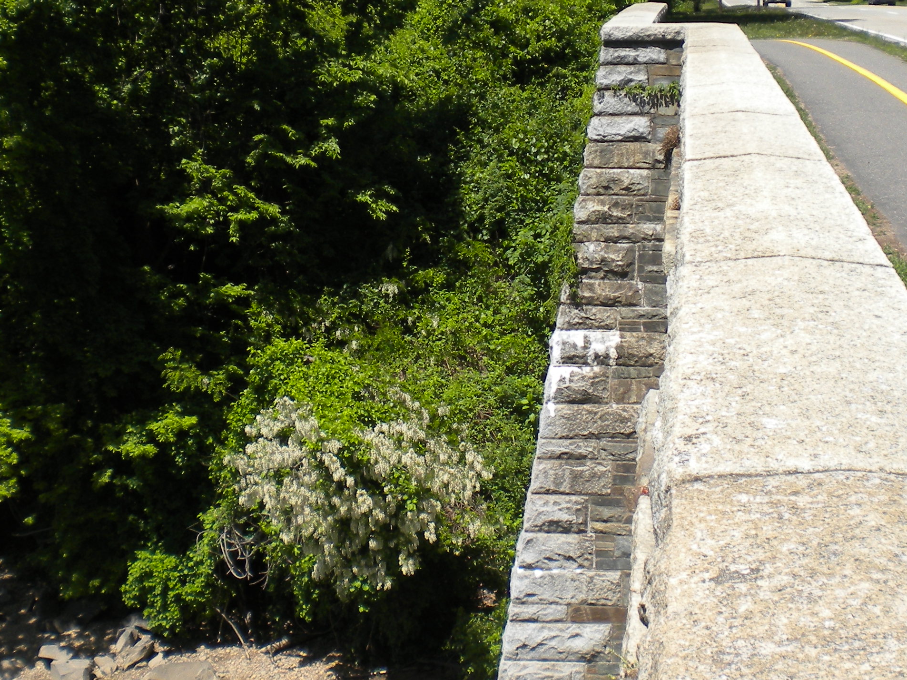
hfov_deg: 28.9
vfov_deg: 21.9
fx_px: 1755
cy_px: 334
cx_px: 514
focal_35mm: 67
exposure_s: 1/626
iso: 80
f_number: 4.6
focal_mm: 6.3
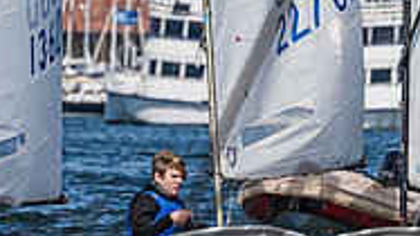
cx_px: 339
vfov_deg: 0.9
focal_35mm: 1298
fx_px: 14449
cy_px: 194
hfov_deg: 1.7
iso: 320
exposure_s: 1/1250
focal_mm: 400
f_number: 9
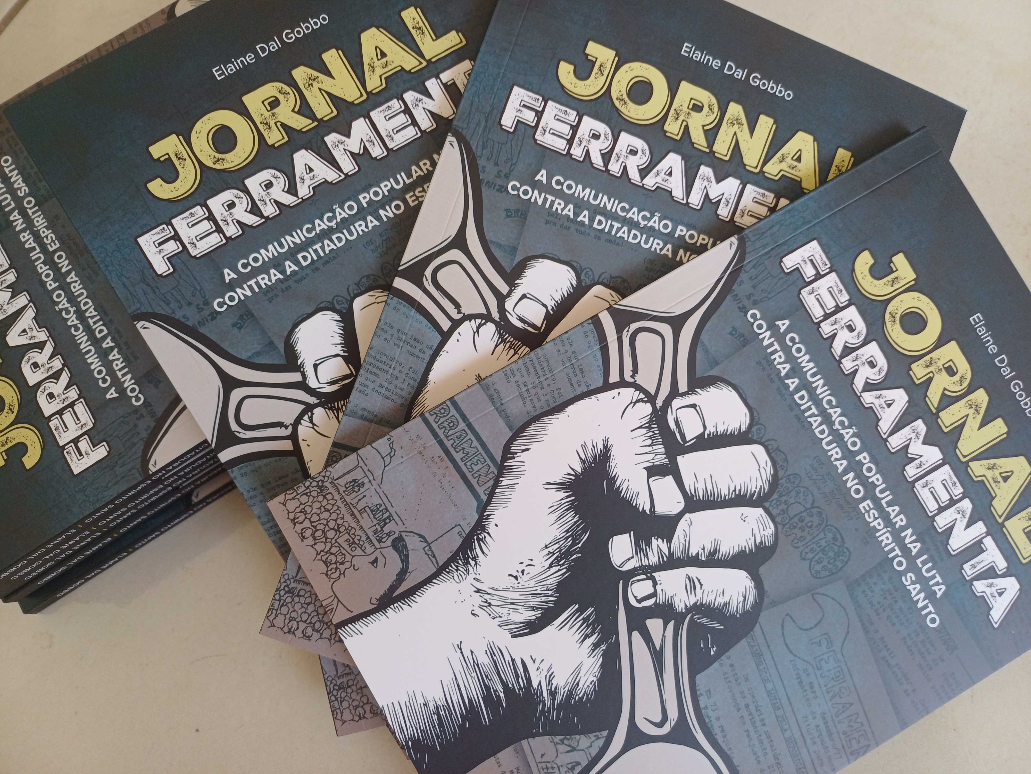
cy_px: 387
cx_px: 516
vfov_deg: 54.9
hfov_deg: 69.4
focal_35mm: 25
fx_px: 745
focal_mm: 4.65
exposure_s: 1/50
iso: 50
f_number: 1.8
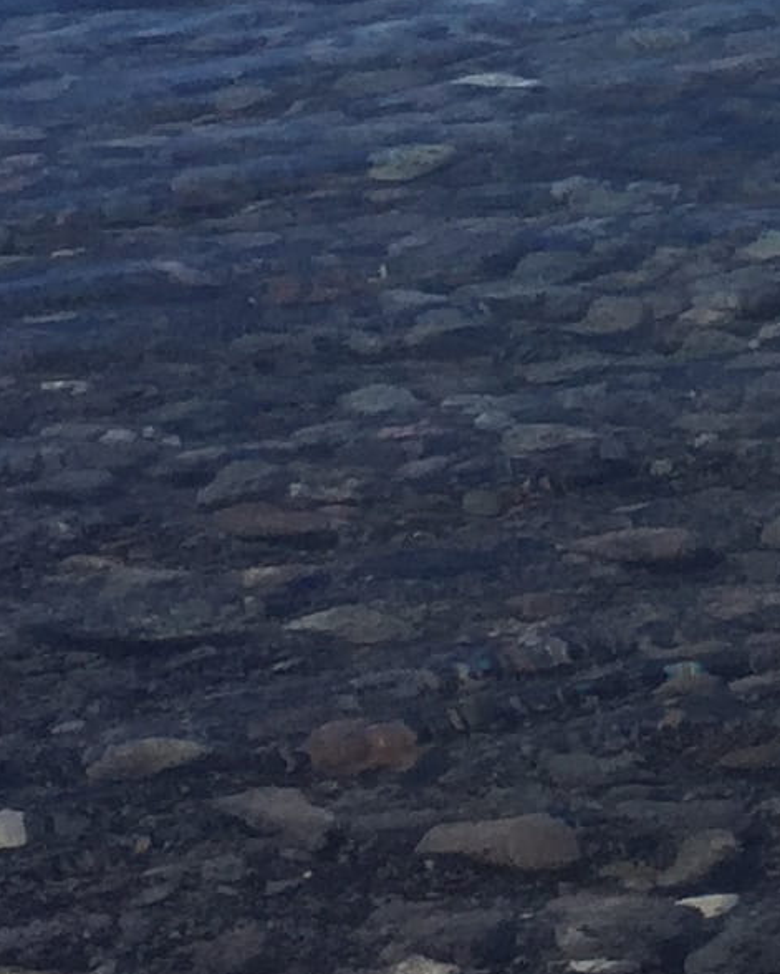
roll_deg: -0.5
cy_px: -817
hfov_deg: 9.0
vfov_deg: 11.4
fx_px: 4527
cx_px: 1769
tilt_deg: -2.1
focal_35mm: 157
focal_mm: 4.15
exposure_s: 1/3597
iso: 32
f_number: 2.2
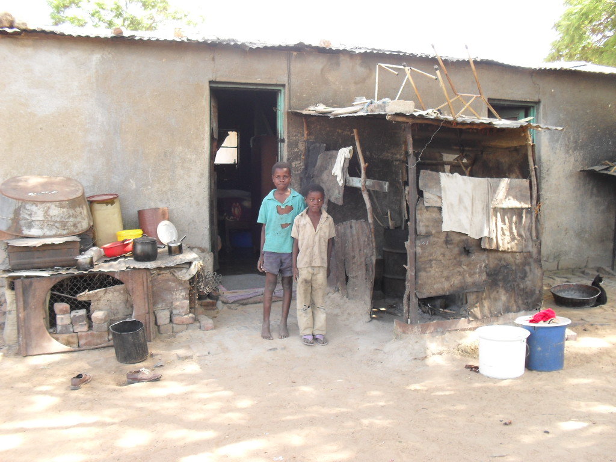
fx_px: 623
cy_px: 231
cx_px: 308
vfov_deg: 40.7
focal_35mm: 35
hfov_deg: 52.6
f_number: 3.2
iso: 100
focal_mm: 6.3
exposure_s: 1/45
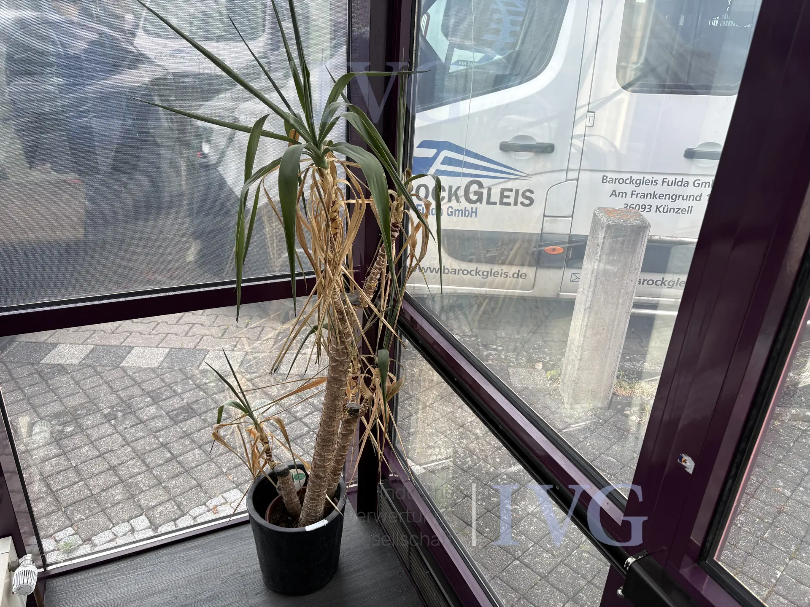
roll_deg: -3.4
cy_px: 304
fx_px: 608
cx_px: 405
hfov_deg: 67.3
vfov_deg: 53.1
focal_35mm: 26
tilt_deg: -26.3
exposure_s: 1/121
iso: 50
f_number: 1.6
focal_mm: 5.96
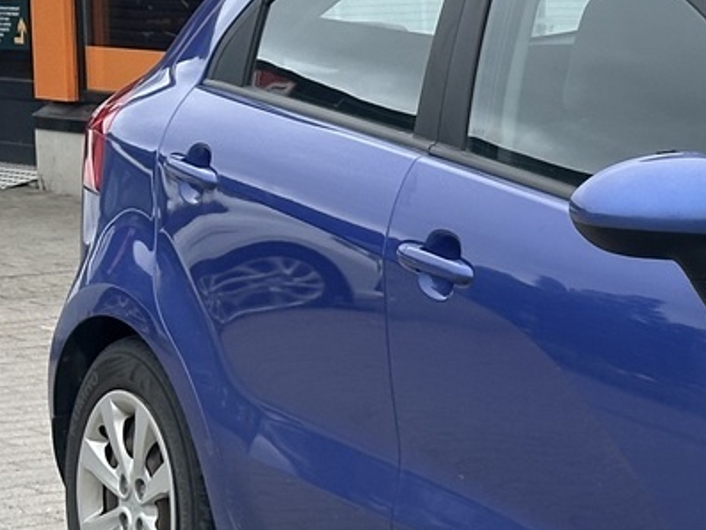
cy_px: 341
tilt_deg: -6.8
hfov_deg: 10.9
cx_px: 1120
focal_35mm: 174
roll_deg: +0.6
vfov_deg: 8.5
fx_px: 3550
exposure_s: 1/1565
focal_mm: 6.86
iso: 64
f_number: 1.78
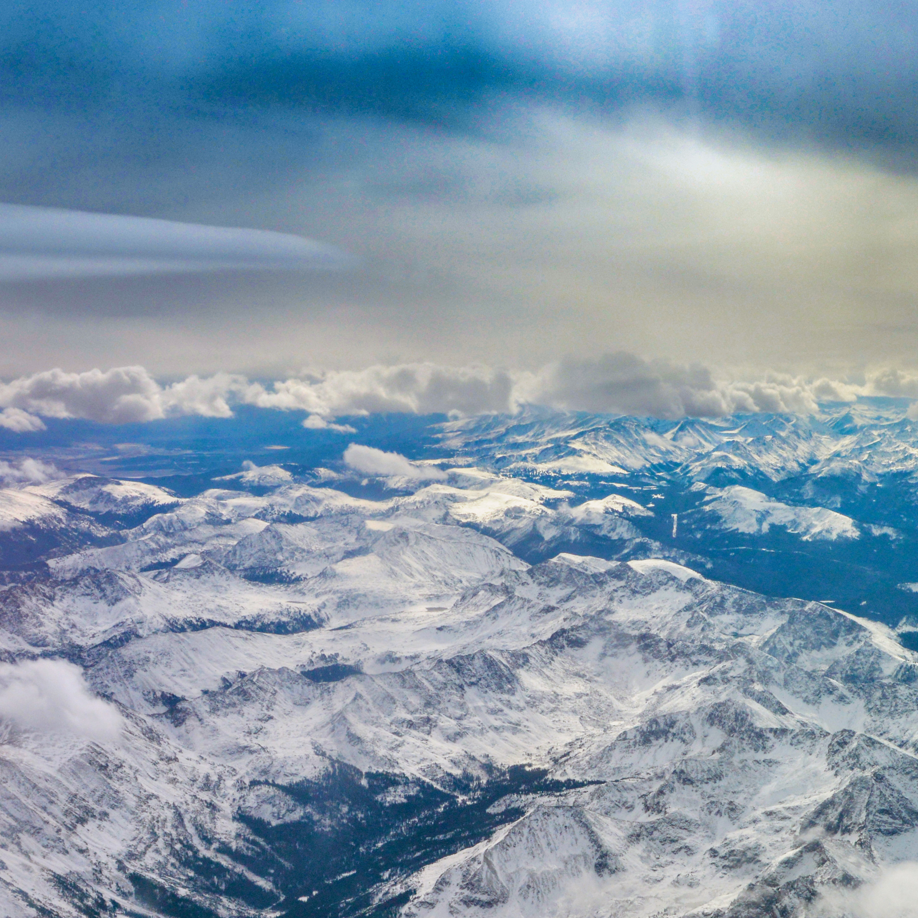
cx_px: 680
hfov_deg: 27.0
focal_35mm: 63
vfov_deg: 26.6
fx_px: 1890
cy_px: 772
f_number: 22
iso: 400
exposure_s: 1/100
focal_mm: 29
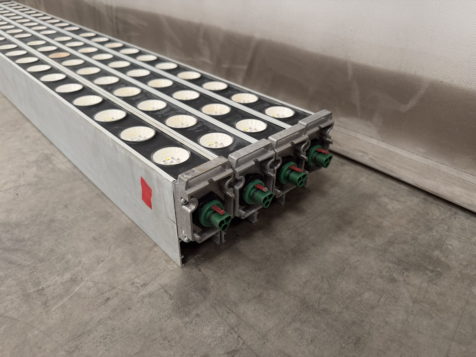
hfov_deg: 71.6
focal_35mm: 24
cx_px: 238
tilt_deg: -33.5
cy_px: 178
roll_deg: -1.0
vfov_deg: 56.8
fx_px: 330
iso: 200
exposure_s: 1/105
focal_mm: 6.76
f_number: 1.78
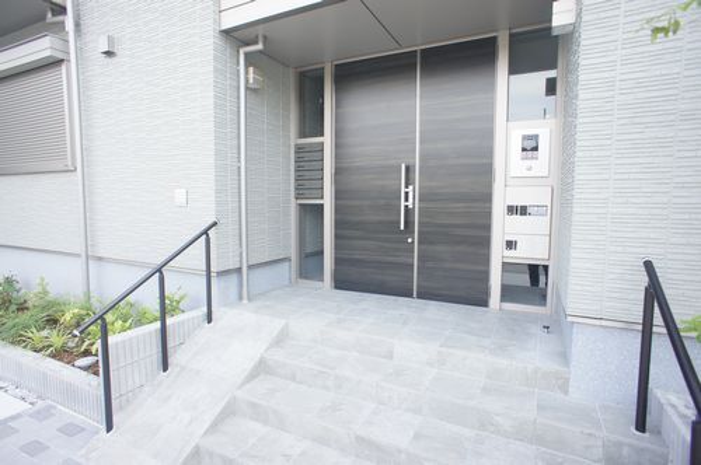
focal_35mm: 24
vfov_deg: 53.0
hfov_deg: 73.8
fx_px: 467
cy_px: 232
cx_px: 350
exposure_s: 1/80
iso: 200
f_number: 4.5
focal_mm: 16
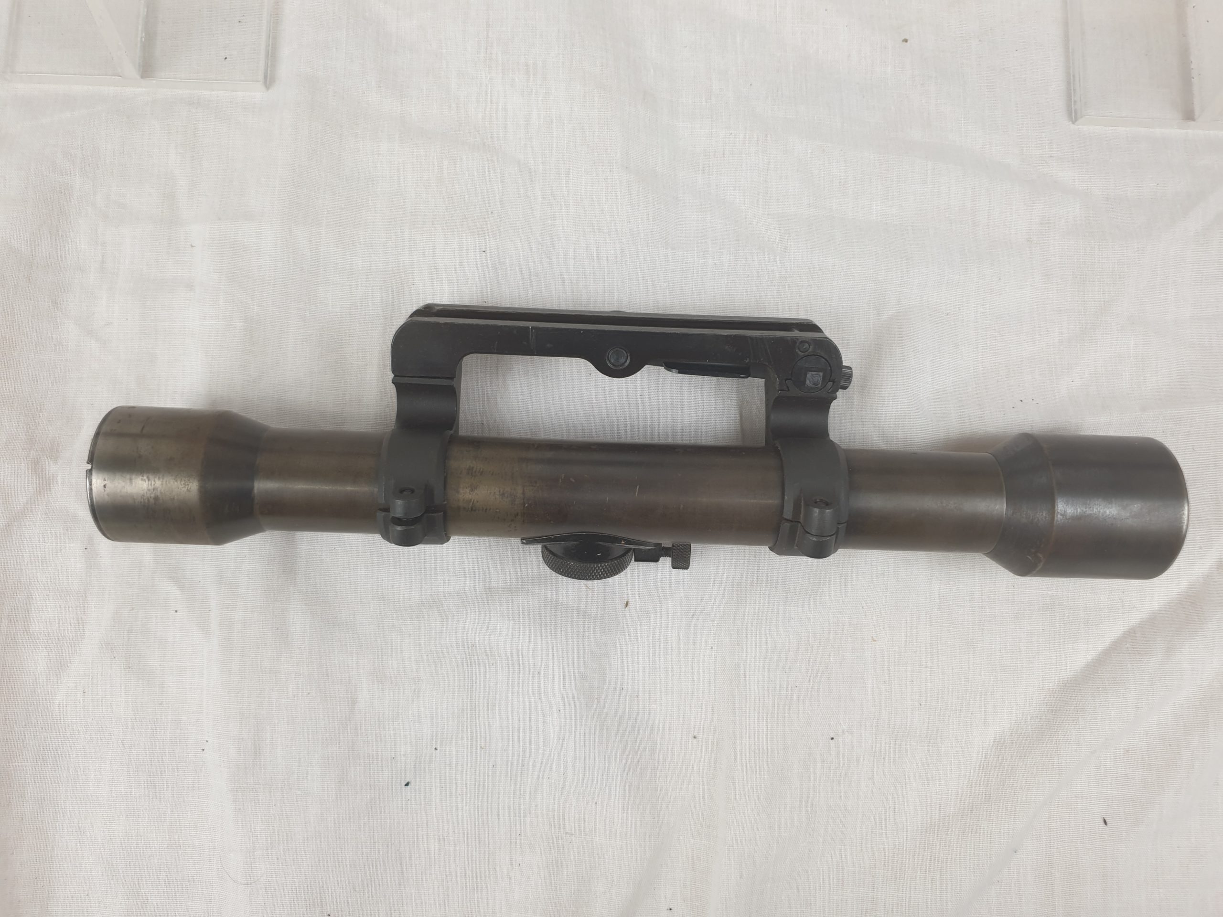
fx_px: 919
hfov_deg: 67.3
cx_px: 612
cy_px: 458
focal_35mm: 26
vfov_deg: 53.1
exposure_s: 1/100
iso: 50
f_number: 1.5
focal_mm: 4.3
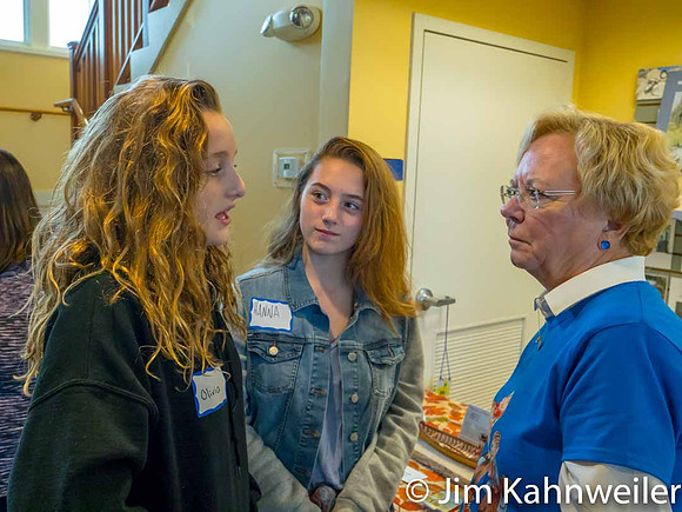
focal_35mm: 32
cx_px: 341
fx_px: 630
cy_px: 256
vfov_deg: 44.2
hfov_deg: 56.8
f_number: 4.5
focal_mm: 16
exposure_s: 1/400
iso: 3200
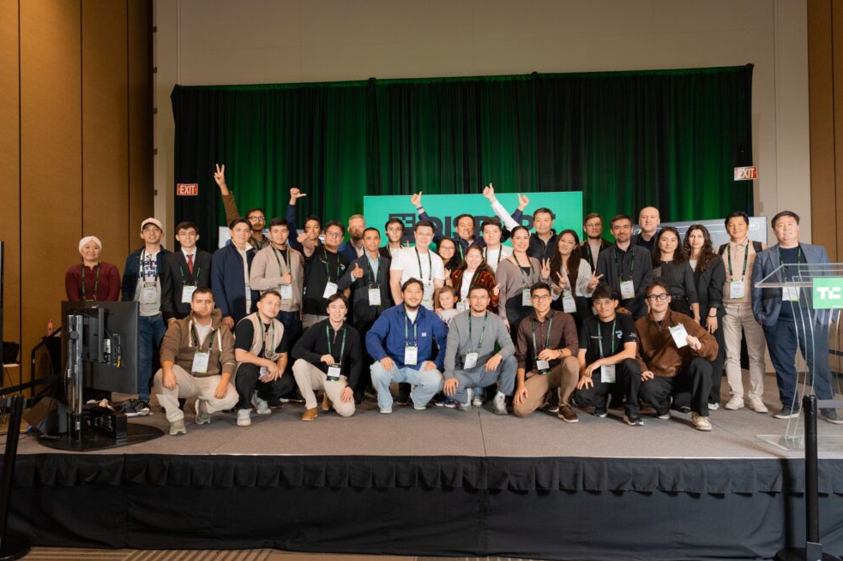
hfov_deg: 71.5
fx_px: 585
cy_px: 280
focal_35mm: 25
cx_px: 422
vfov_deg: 51.3
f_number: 2.8
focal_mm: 24
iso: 1250
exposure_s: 1/250
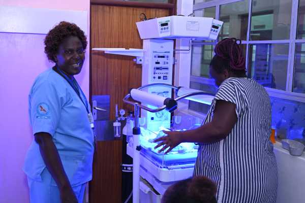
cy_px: 102
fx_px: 364
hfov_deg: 45.4
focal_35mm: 43
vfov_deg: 31.2
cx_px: 152
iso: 2500
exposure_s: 1/80
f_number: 5.6
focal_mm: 43
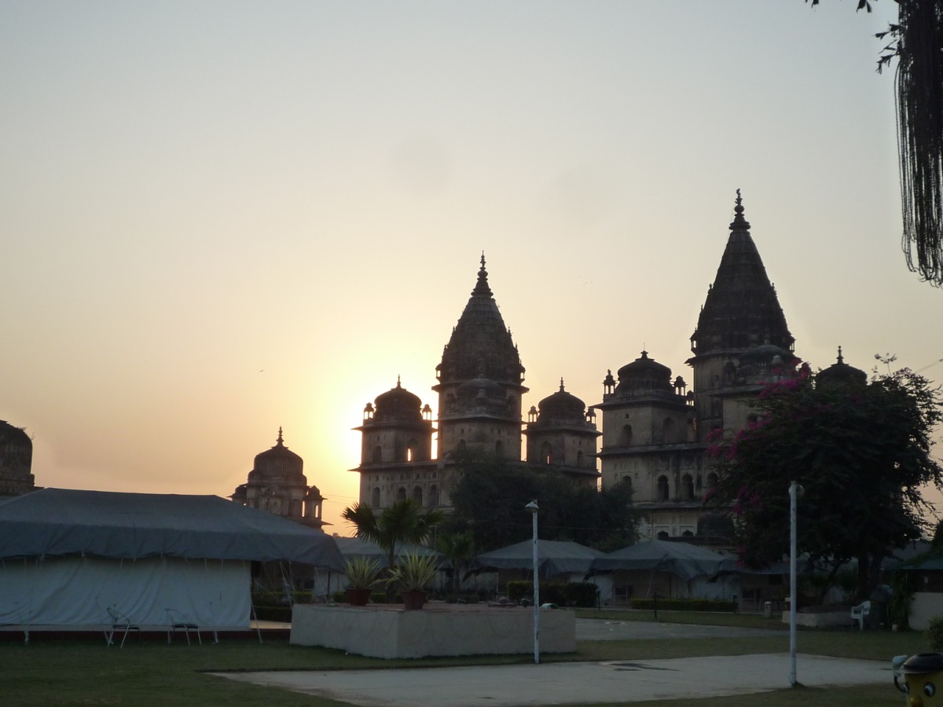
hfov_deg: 38.9
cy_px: 354
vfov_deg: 29.7
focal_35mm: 49
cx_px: 472
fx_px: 1335
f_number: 4.1
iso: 160
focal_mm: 7.3
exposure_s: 1/640
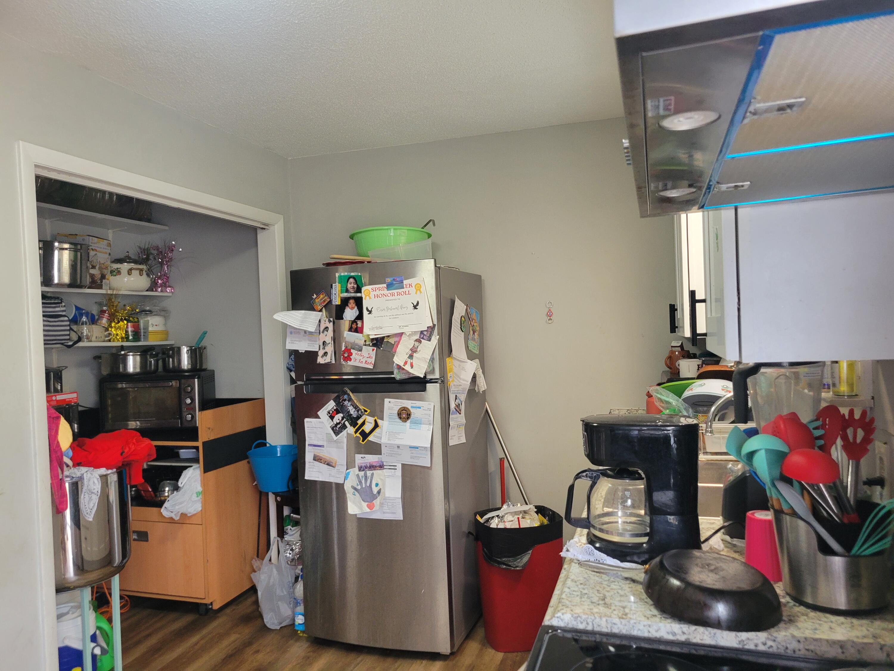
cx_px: 447
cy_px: 336
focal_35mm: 26
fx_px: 671
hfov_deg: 67.3
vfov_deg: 53.1
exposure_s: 1/120
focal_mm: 5.4
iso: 250
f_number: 1.8
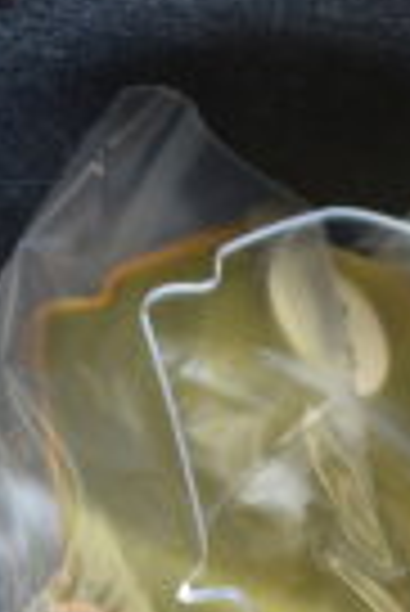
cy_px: 1195
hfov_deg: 5.2
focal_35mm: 262
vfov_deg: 7.6
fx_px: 4464
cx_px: 599
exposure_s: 1/40
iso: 320
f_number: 4
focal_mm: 26
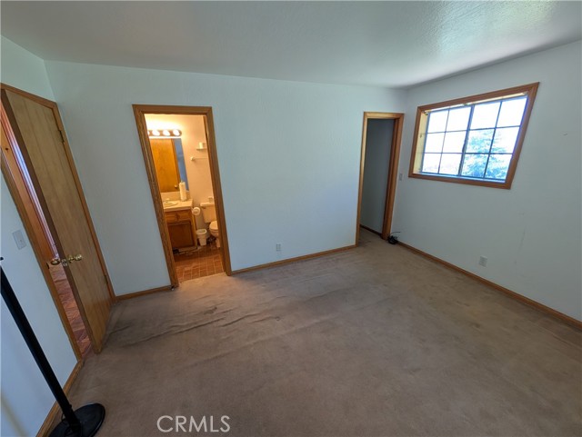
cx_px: 291
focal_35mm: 12
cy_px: 218
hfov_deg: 110.5
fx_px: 202
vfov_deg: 94.6
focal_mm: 2.02
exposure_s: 1/120
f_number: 1.7
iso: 60
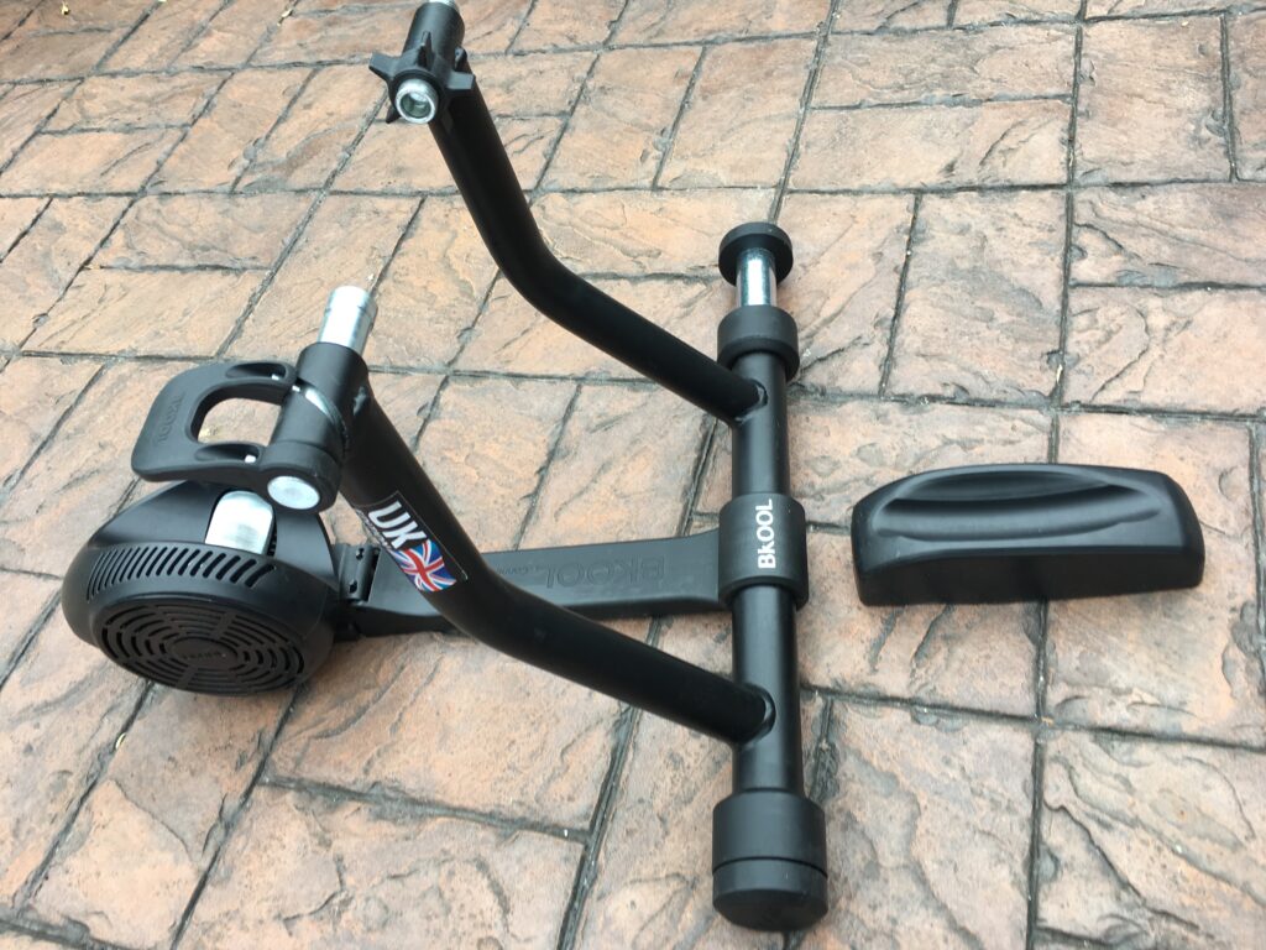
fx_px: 1061
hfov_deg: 61.7
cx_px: 633
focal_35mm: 29
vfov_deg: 48.2
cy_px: 475
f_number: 2.2
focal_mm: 4.15
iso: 25
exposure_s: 1/50
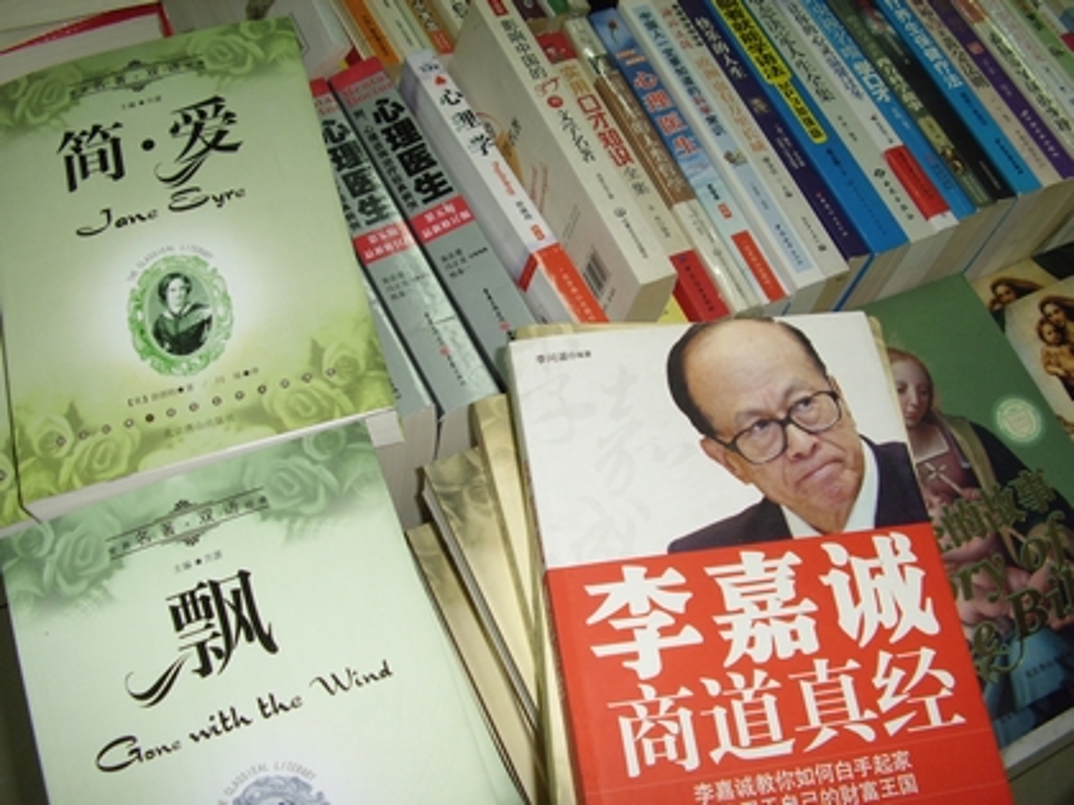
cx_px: 537
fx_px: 931
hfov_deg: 60.0
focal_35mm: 30
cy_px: 402
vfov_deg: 46.8
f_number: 2.9
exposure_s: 1/30
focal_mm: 5.8
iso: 141
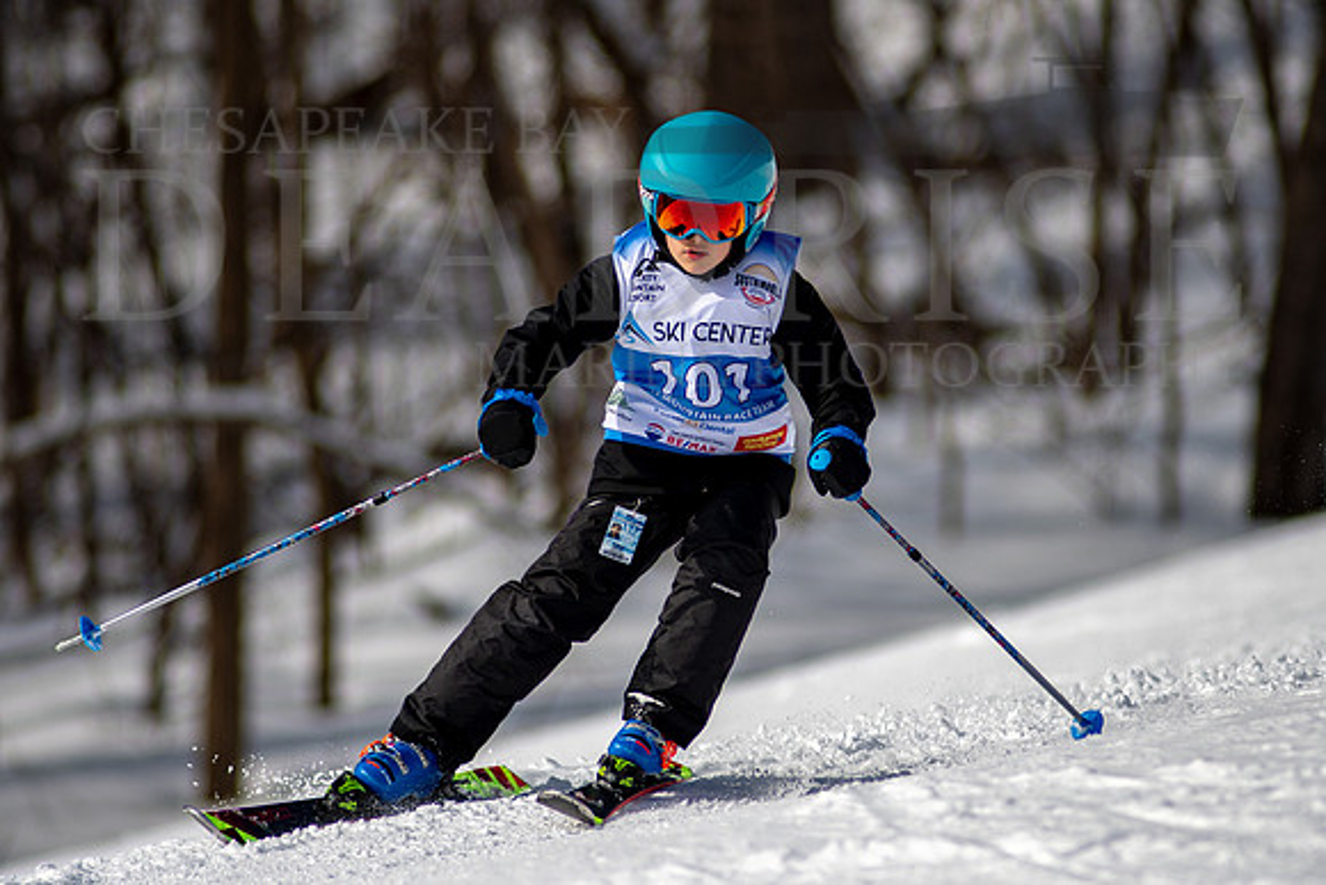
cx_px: 757
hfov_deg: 4.0
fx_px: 19143
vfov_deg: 2.6
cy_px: 431
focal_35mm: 520
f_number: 2.8
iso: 100
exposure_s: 1/6400
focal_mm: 300
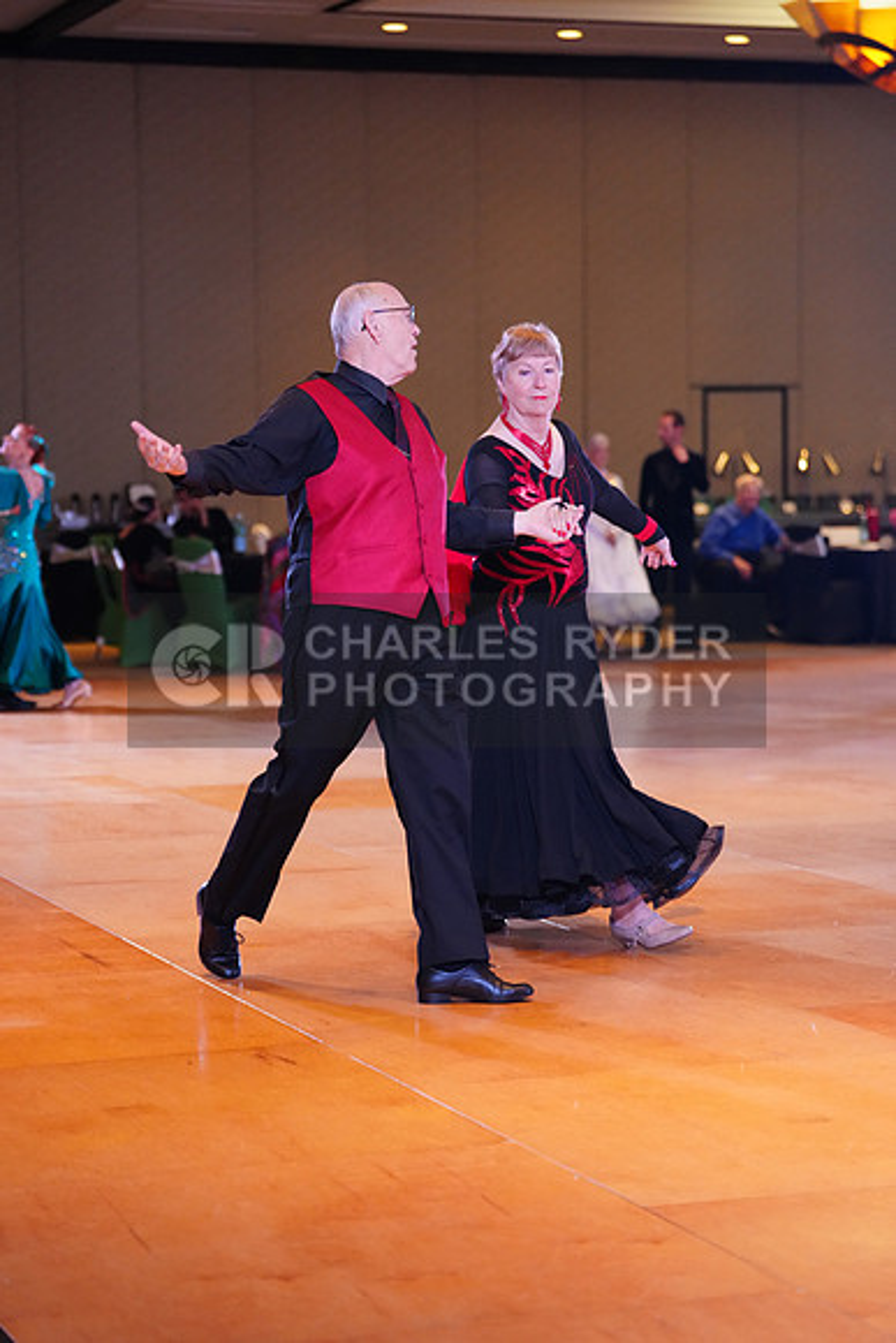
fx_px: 3134
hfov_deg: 16.3
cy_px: 672
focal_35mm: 84
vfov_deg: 24.2
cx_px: 448
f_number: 2.8
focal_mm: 84
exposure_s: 1/400
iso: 5000
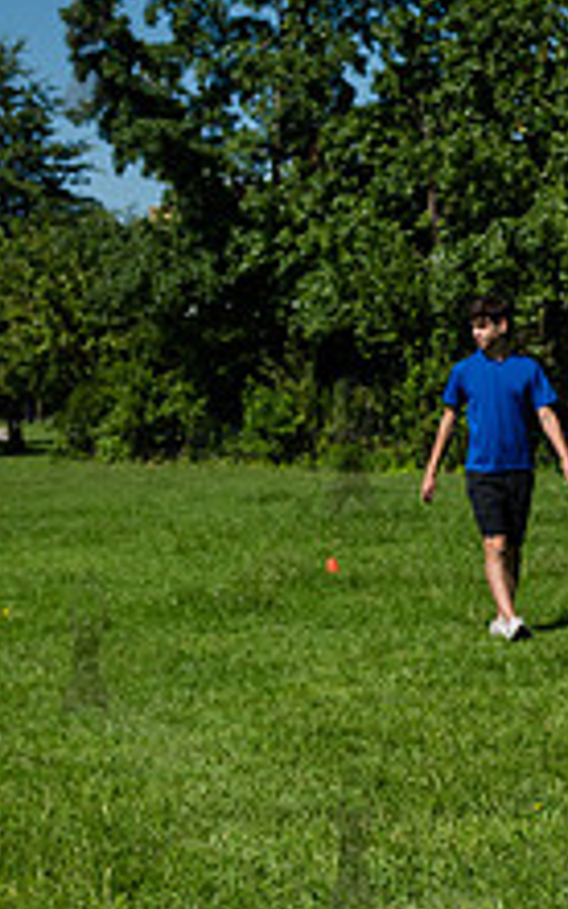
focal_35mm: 119
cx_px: 877
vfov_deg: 17.4
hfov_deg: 10.6
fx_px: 2949
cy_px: 710
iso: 200
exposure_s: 1/2500
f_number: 3.5
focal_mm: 35
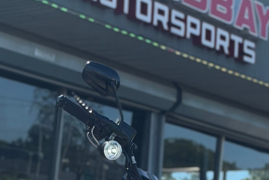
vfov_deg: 8.6
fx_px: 1180
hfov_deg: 13.0
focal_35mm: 158
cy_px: 184
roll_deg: -2.6
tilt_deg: +6.1
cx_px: 111
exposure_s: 1/2088
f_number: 1.78
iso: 100
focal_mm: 6.76
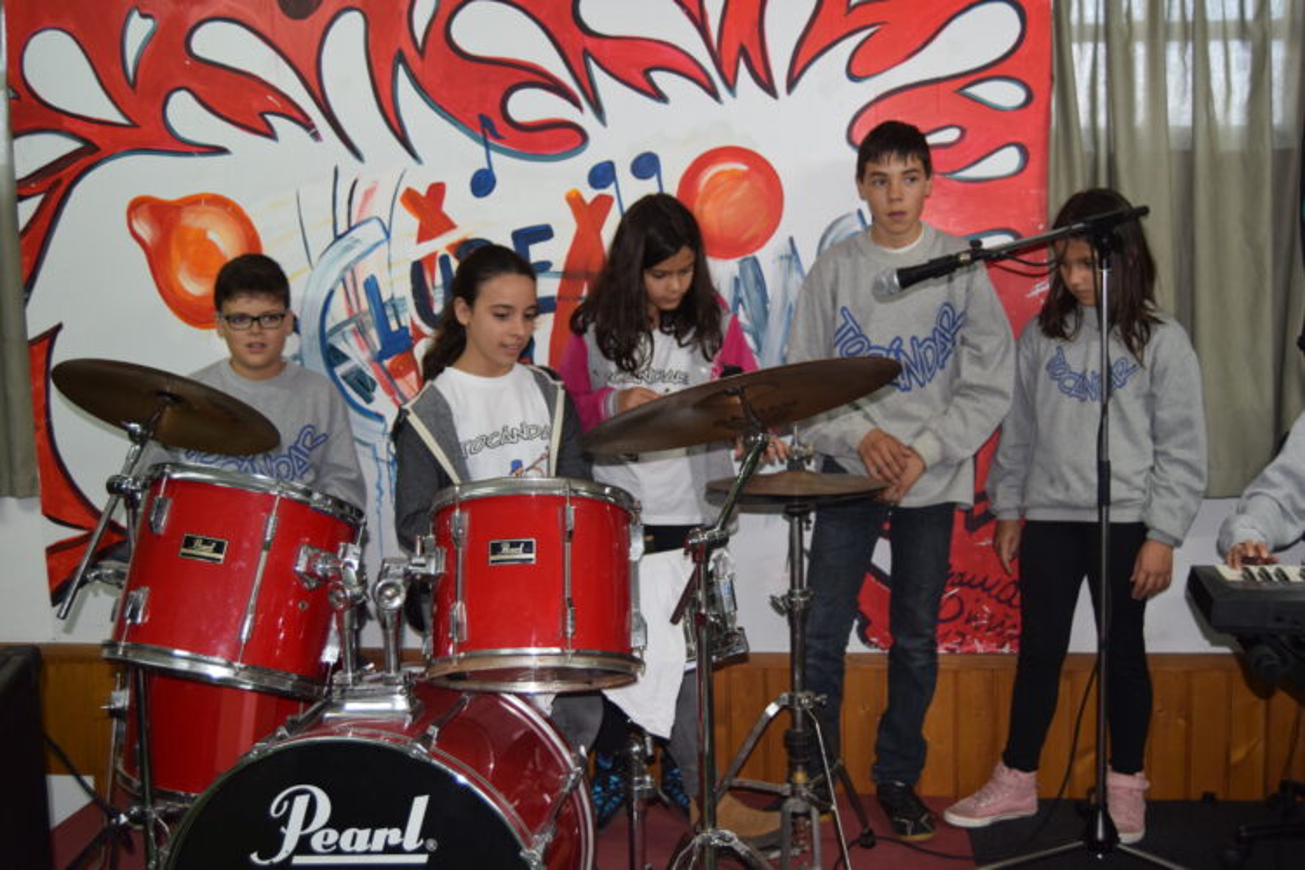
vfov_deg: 34.2
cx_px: 652
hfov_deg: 49.6
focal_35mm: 39
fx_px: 1414
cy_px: 435
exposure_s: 1/60
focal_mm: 26
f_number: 4
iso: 900
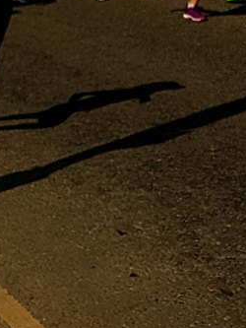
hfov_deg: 11.7
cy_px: 174
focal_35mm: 125
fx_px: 1184
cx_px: -4
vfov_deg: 15.8
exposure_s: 1/8048
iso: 40
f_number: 1.7
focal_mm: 4.2
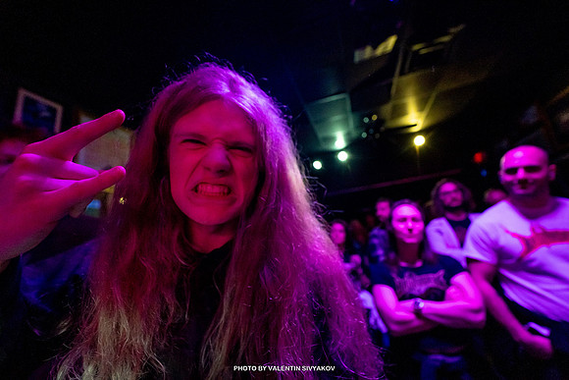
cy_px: 190
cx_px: 284
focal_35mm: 14
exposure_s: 1/125
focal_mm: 14
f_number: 2.8
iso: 3200
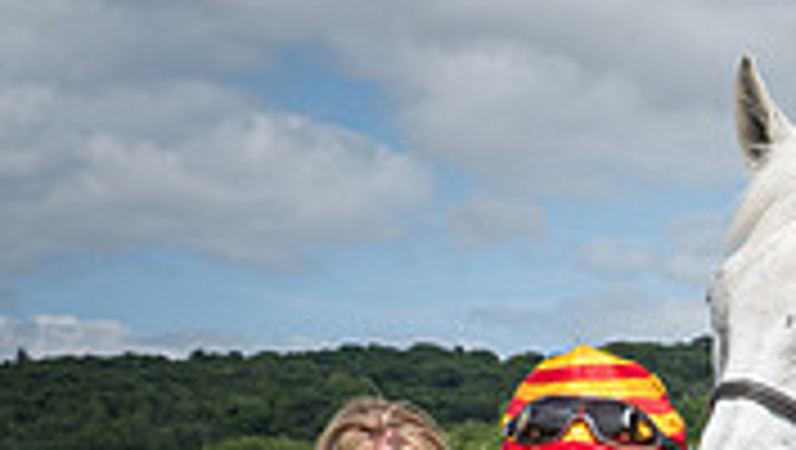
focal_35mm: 164
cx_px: 1042
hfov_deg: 12.7
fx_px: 3465
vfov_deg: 7.1
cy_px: 929
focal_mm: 38
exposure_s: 1/125
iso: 80
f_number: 8
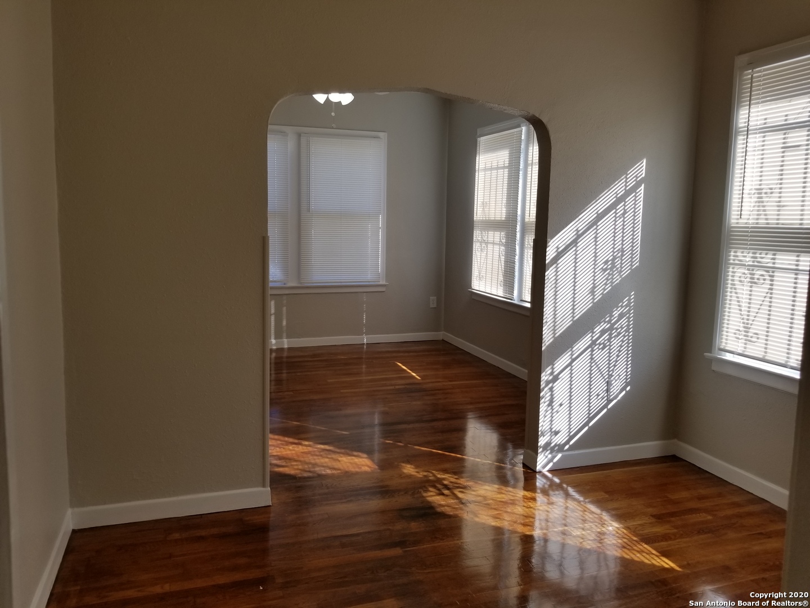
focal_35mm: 26
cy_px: 304
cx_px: 405
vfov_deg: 53.1
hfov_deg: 67.3
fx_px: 608
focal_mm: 4.25
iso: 50
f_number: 1.7
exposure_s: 1/496
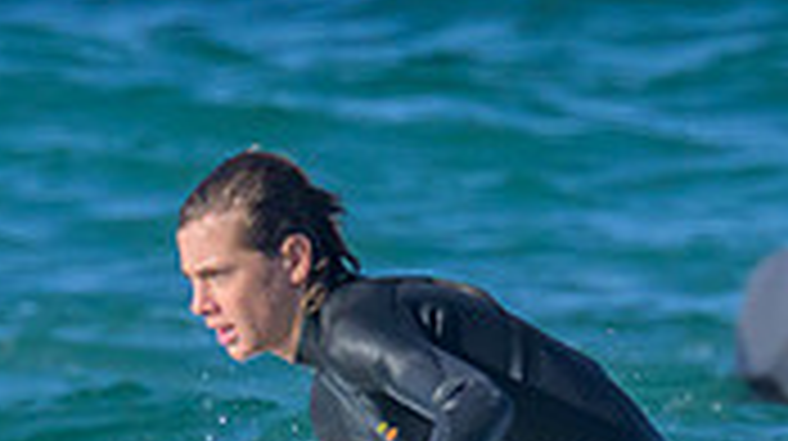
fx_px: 79732
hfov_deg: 0.6
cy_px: 513
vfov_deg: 0.3
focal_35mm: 3820
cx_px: -74
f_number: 11
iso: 1600
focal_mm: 800
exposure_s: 1/2000
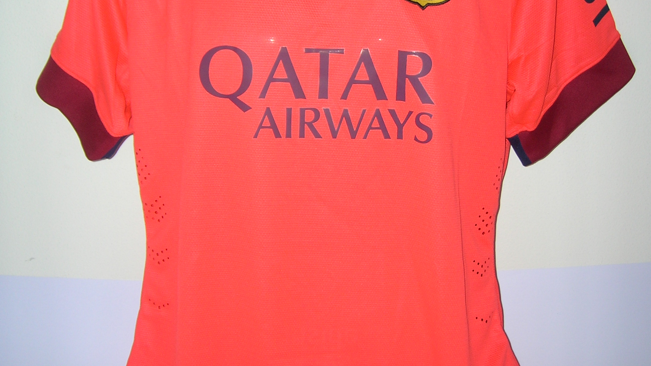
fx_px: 863
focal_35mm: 50
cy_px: 126
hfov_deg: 41.3
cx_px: 326
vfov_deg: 23.9
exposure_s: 1/60.1
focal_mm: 5.7
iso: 50
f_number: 2.9
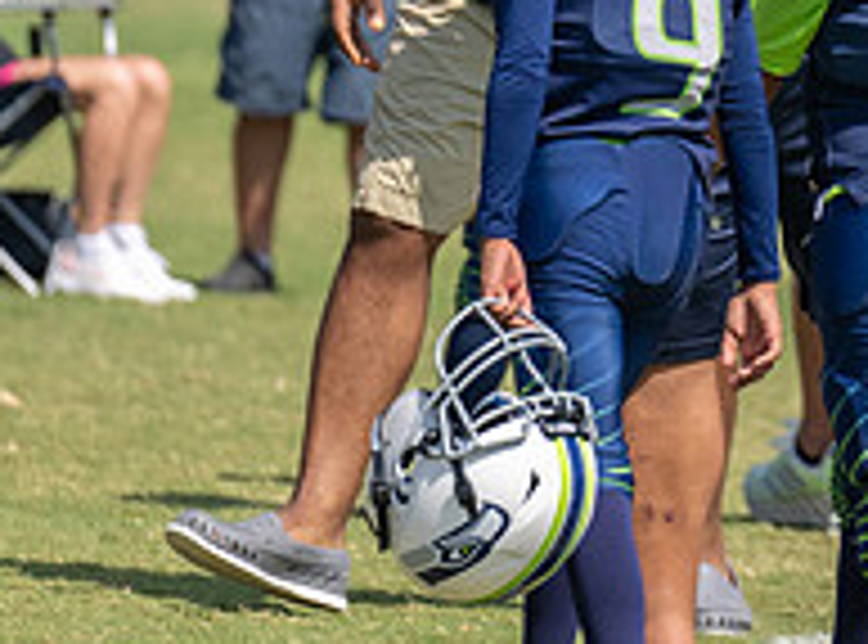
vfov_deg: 1.8
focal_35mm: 836
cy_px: -128
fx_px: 20872
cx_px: 760
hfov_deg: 2.4
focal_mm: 200
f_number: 4
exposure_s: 1/1600
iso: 160
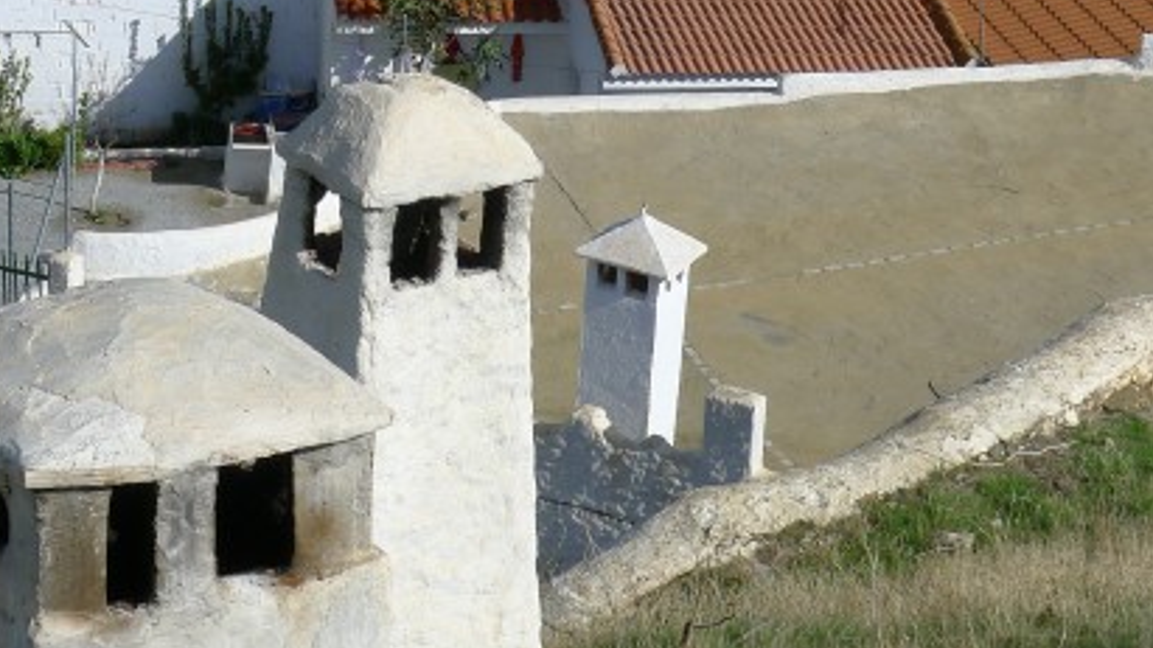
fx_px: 3118
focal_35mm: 102
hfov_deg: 20.9
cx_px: 533
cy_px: 224
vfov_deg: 11.9
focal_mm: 10.7
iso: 80
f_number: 5
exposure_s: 1/800
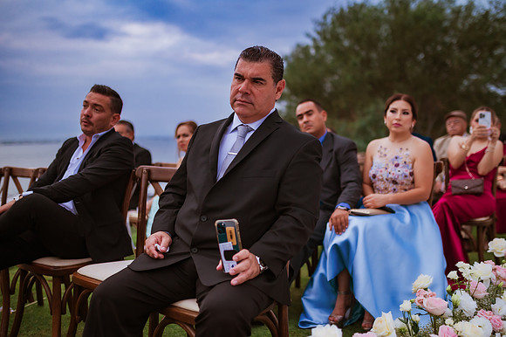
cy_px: 168
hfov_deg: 52.1
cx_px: 253
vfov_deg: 36.0
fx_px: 518
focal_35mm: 37
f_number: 1.6
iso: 800
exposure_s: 1/2500
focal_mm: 35
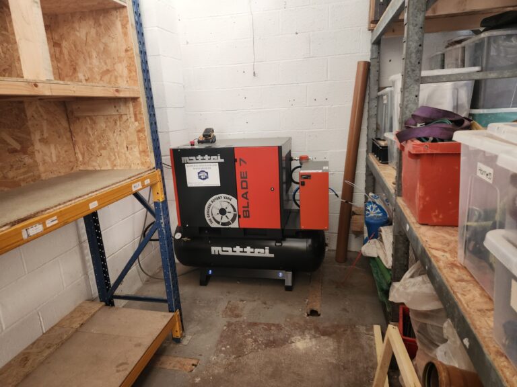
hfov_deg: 73.9
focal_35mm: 23
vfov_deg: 58.9
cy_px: 194
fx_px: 344
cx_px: 258
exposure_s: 1/100
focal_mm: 5.4
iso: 200
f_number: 1.8
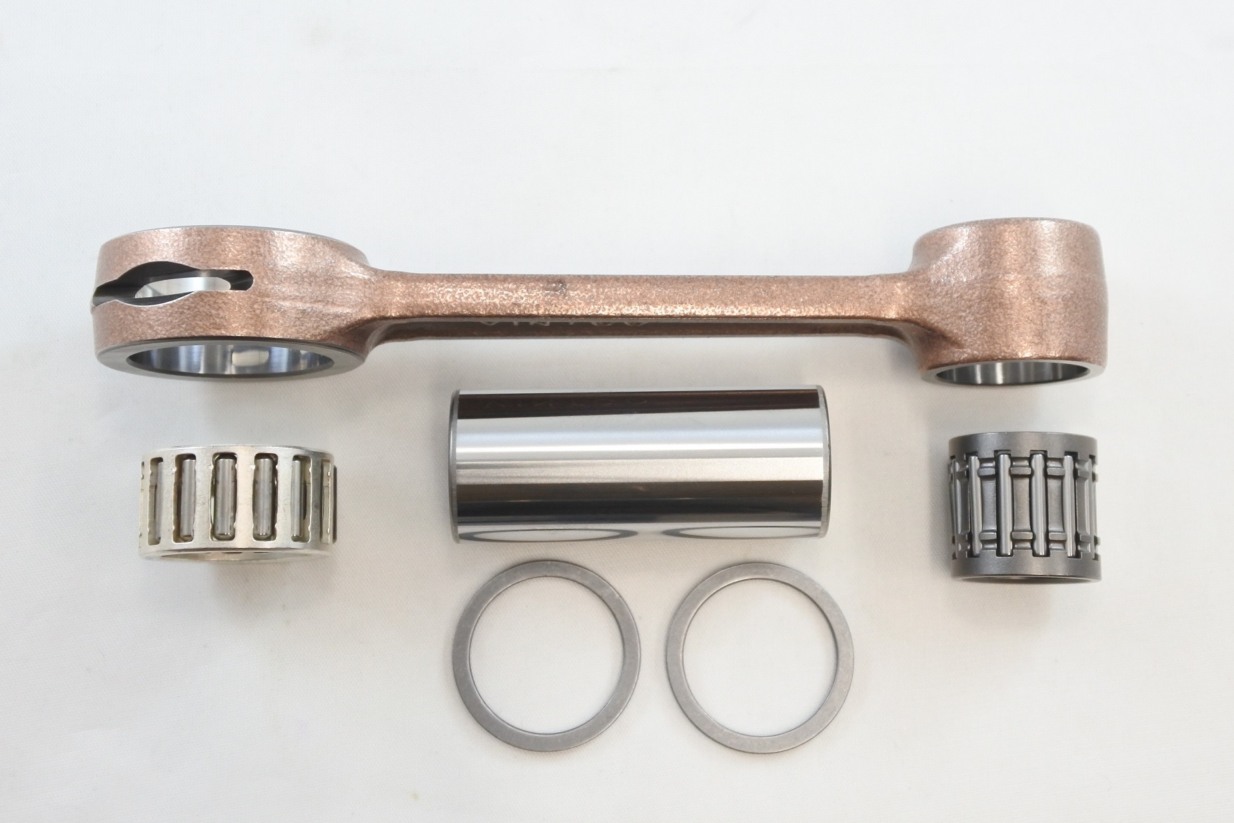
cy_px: 412
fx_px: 1577
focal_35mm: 46
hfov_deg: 42.7
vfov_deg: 29.2
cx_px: 617
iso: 720
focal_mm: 17.2
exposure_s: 1/125
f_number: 4.5
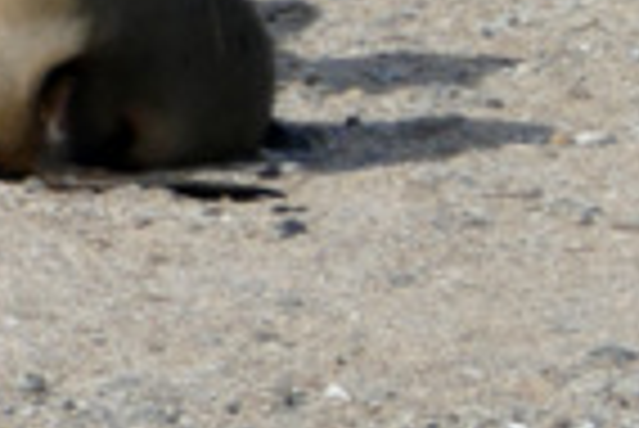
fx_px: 46516
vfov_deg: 0.5
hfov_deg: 0.8
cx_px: -194
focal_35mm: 2618
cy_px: 74
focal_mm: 146
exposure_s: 1/1300
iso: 125
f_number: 4
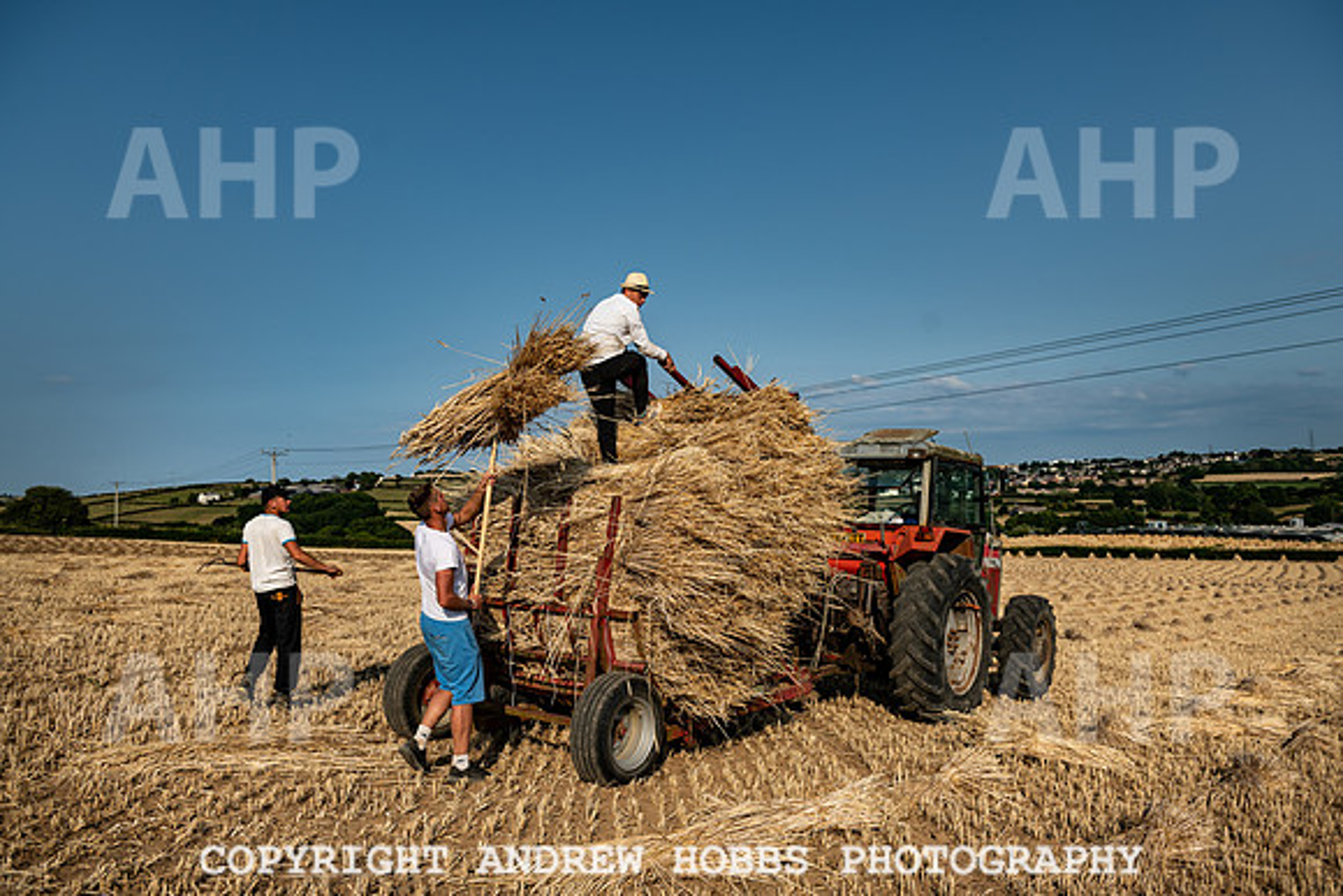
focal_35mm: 31
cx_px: 672
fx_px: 1157
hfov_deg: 60.3
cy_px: 448
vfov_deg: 42.3
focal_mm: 31
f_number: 5.6
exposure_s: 1/1250
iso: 64
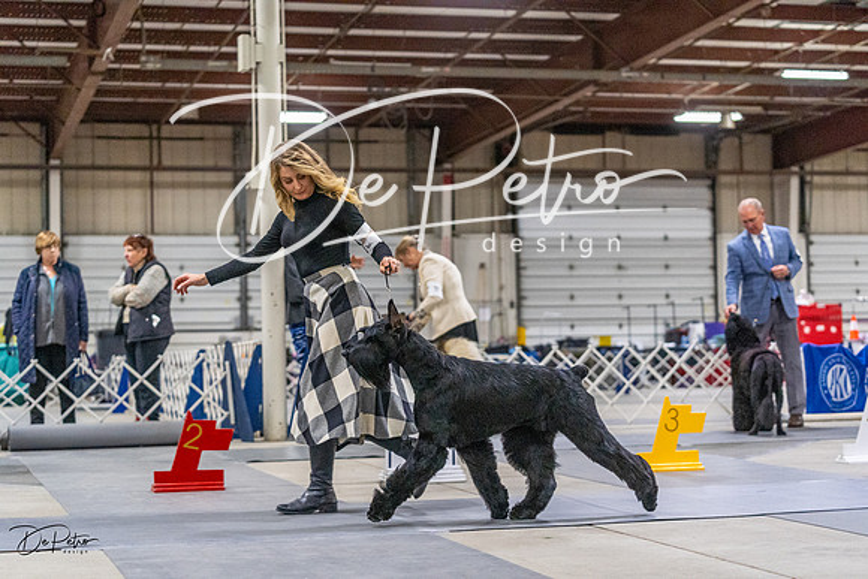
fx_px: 1688
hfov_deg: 28.8
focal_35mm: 70
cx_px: 434
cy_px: 290
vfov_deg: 19.5
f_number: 3.2
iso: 6400
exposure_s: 1/320
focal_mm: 70
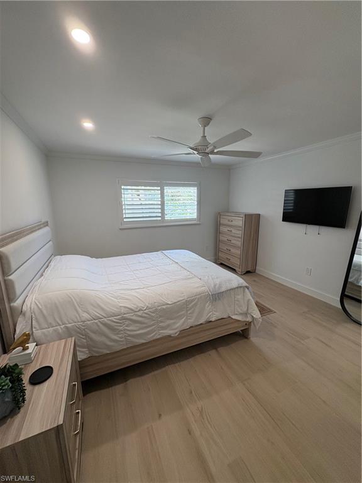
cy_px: 242
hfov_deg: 85.7
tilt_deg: -10.7
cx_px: 181
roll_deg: +1.1
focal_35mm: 14
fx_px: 195
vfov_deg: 102.1
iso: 125
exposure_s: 1/120
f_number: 2.2
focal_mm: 2.22
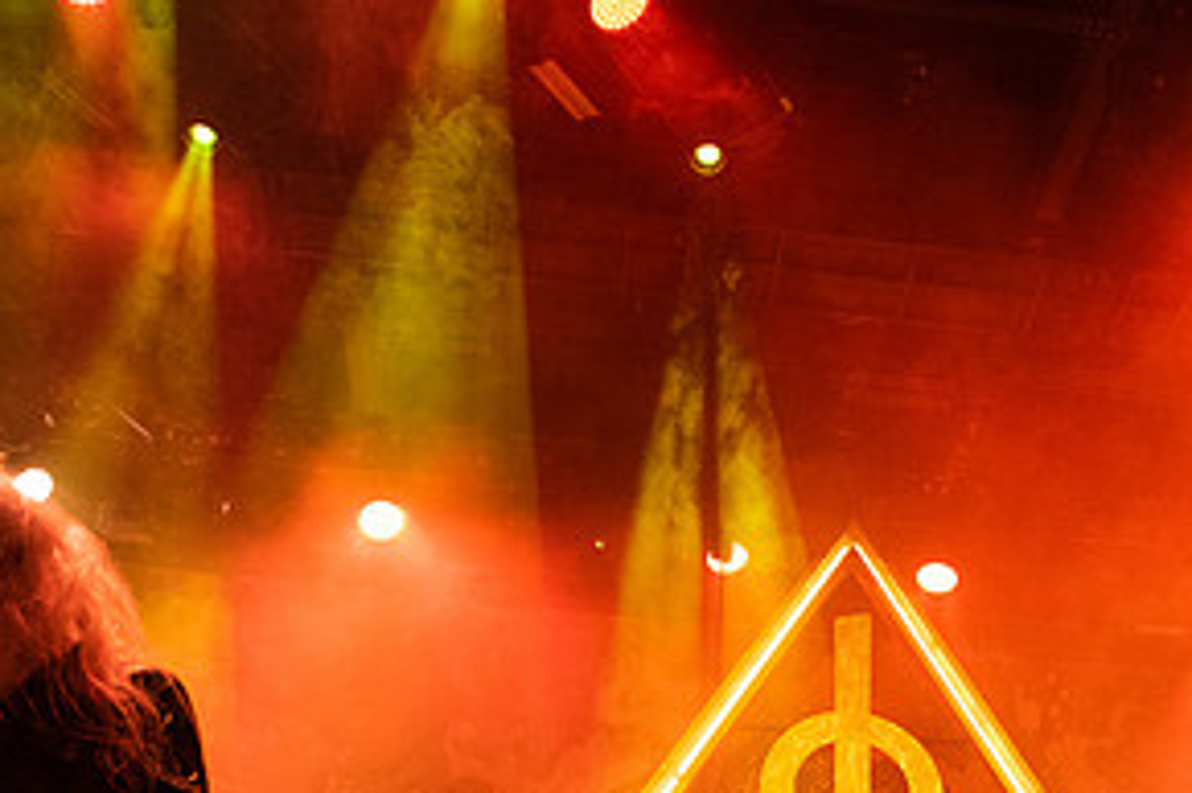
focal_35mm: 48
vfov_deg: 27.0
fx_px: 1588
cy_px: 729
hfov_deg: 40.9
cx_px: 715
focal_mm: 24
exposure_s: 1/320
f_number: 3.2
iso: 3200
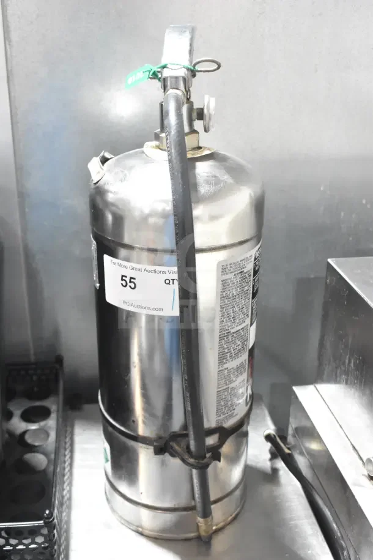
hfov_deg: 33.0
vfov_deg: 47.9
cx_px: 186
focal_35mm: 40
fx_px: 629
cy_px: 280
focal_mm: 27
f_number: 5.6
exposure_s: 1/125
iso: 6400
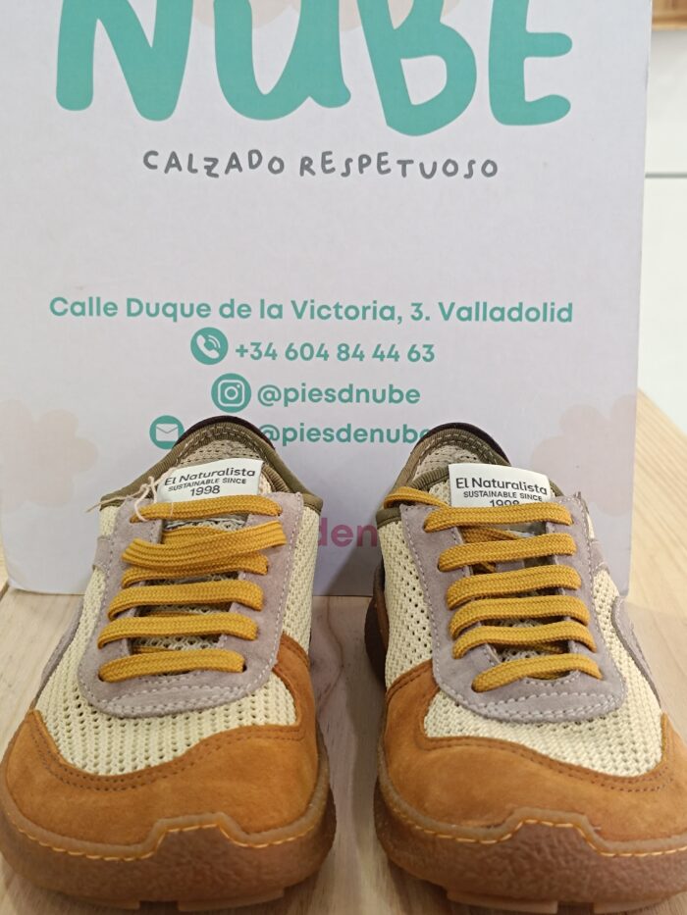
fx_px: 635
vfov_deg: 71.6
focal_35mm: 24
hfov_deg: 56.8
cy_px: 458
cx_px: 344
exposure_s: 1/101
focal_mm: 5.59
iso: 515
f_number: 1.88
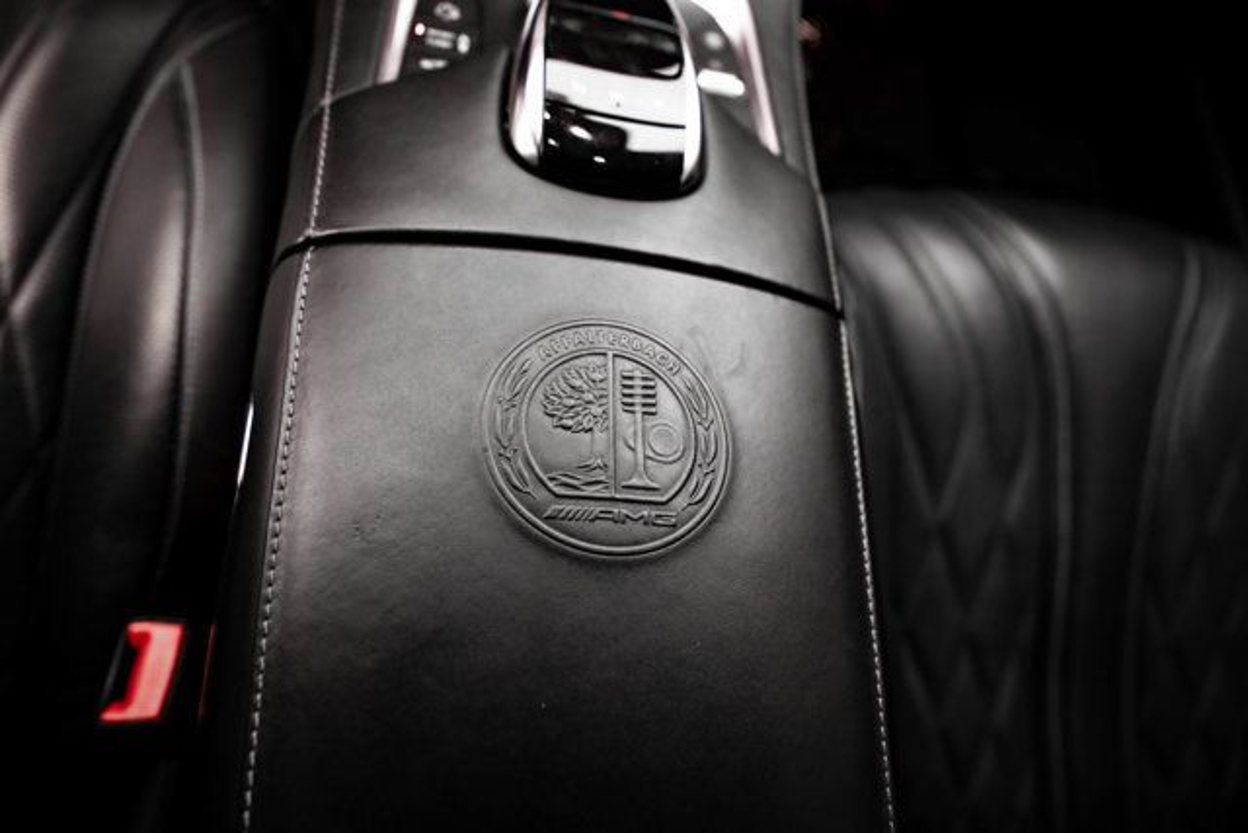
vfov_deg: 53.2
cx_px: 624
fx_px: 832
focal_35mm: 24
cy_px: 416
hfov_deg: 73.7
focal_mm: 24
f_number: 2.8
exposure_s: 1/200
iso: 640
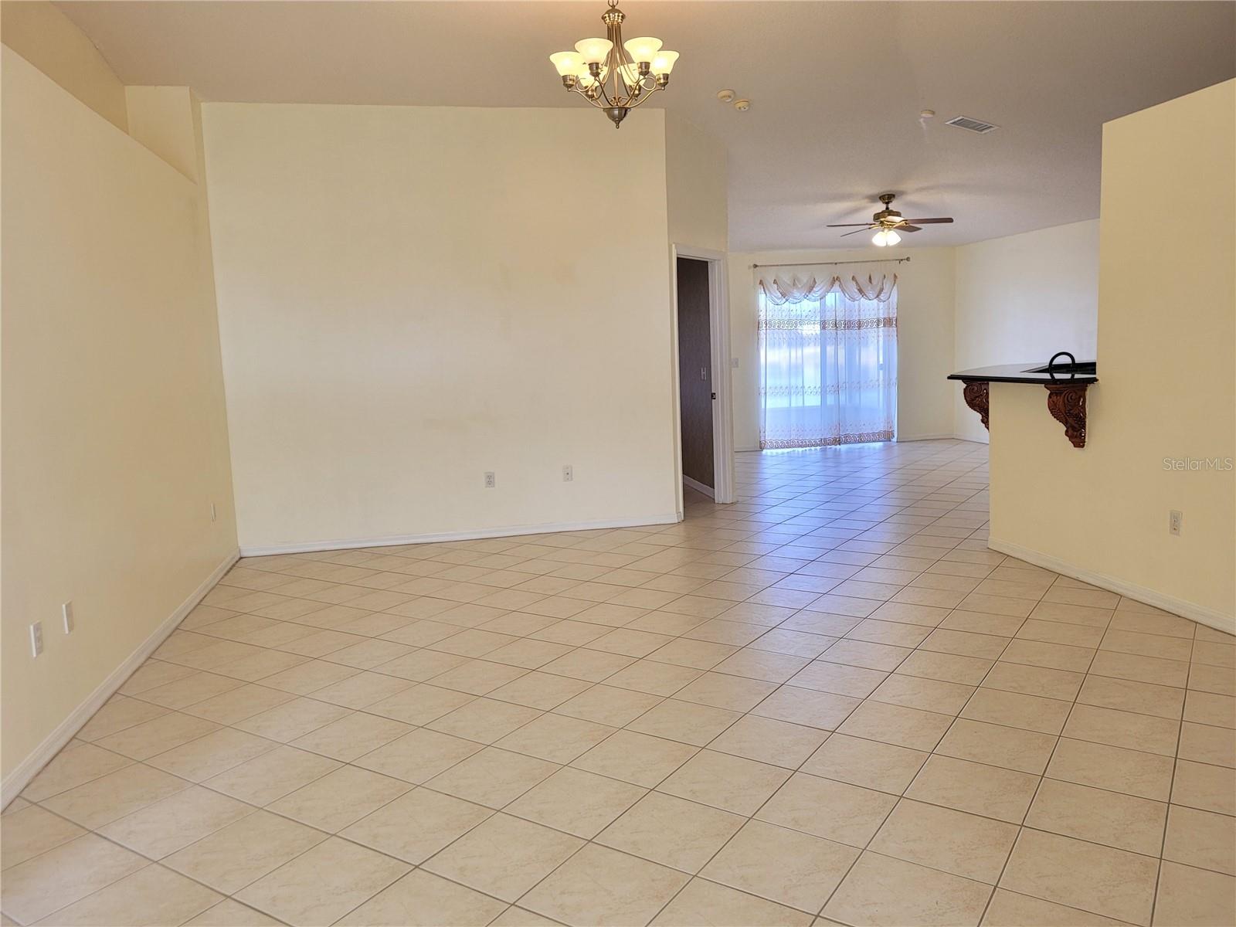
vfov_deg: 53.1
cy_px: 464
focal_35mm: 26
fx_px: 928
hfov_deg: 67.3
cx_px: 618
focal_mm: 5.4
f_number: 1.8
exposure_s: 1/119
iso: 125
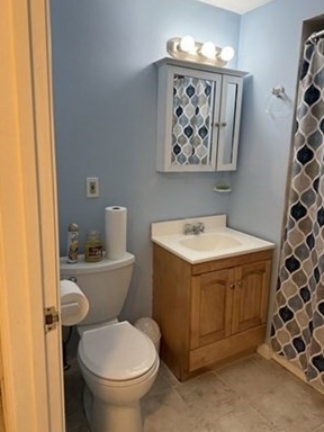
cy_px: 214
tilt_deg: -11.6
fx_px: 312
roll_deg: -2.1
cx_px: 165
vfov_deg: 69.4
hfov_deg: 54.9
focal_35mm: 25
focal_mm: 6.76
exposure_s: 1/120
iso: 160
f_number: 1.78
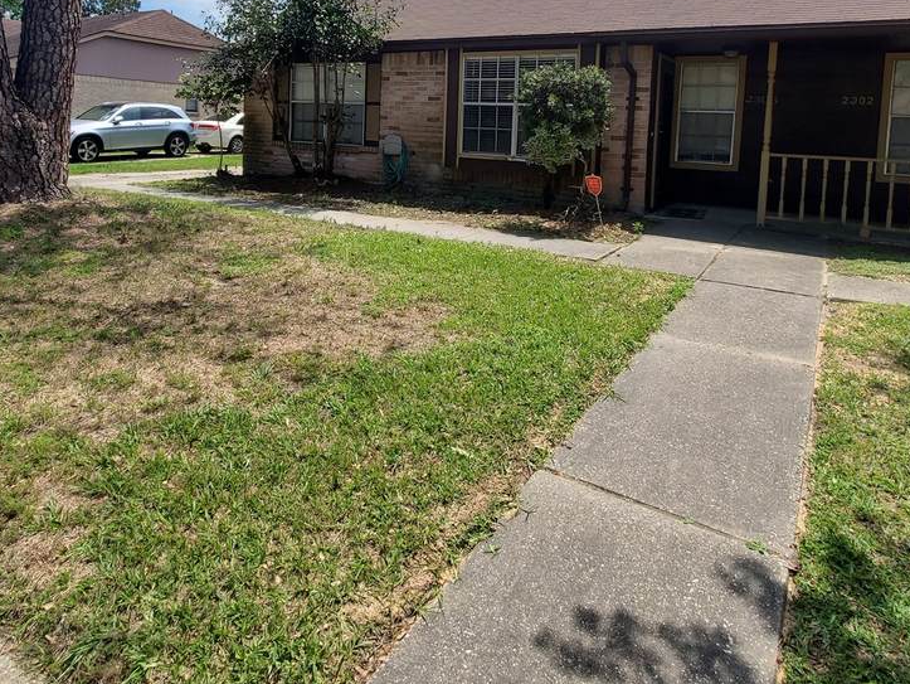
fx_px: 605
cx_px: 413
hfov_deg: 73.7
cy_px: 161
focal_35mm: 23
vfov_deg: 55.7
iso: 50
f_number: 2.2
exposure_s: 1/1321
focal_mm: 1.8
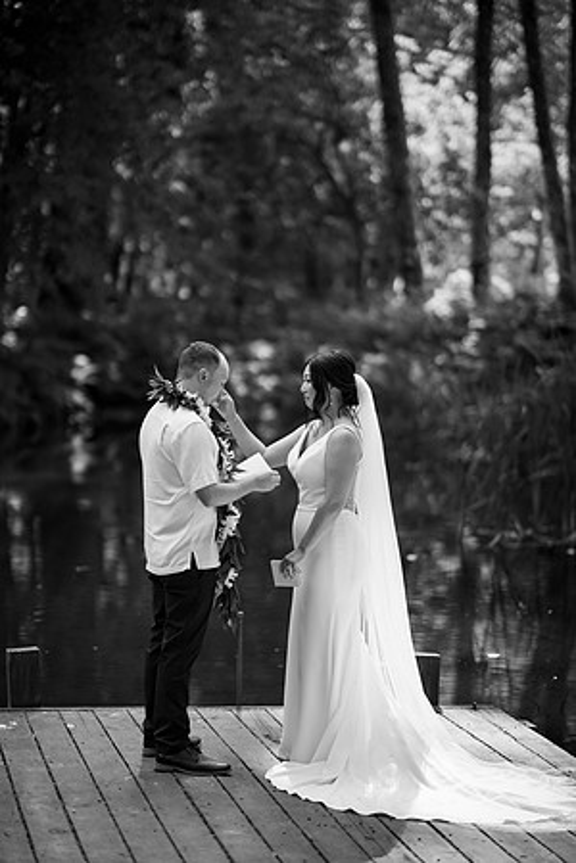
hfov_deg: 16.1
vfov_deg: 23.9
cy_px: 432
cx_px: 288
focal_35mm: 85
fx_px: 2040
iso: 100
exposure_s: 1/1600
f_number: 1.4
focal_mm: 85
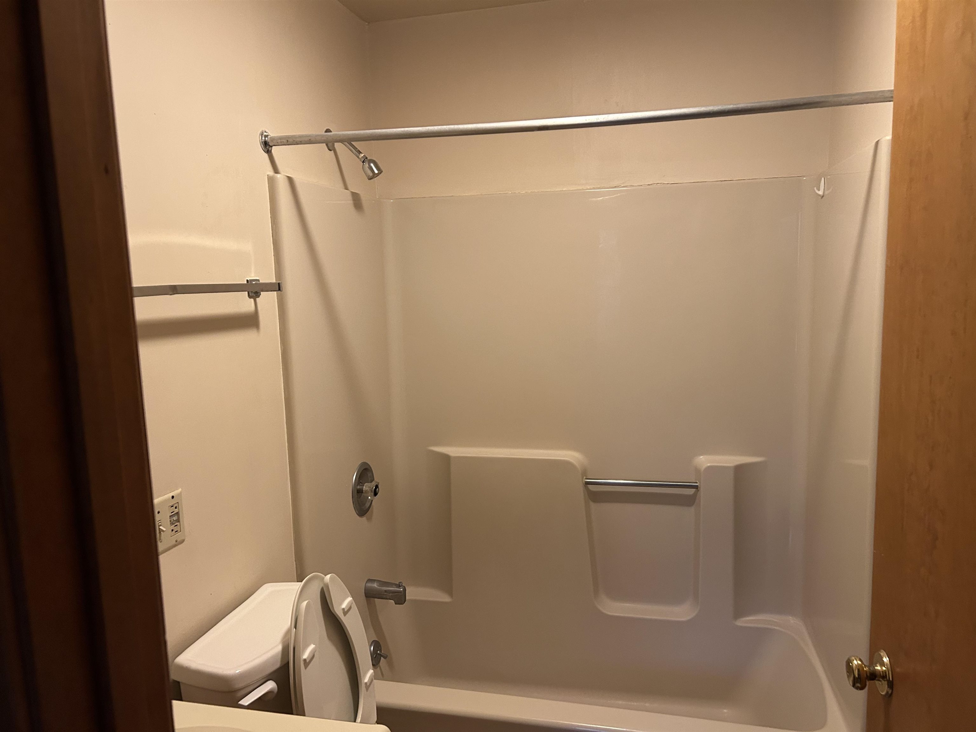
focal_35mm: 26
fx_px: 733
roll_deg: +1.8
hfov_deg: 67.3
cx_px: 488
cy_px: 366
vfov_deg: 53.1
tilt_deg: -7.6
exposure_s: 1/60
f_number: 1.5
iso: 250
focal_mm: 5.7
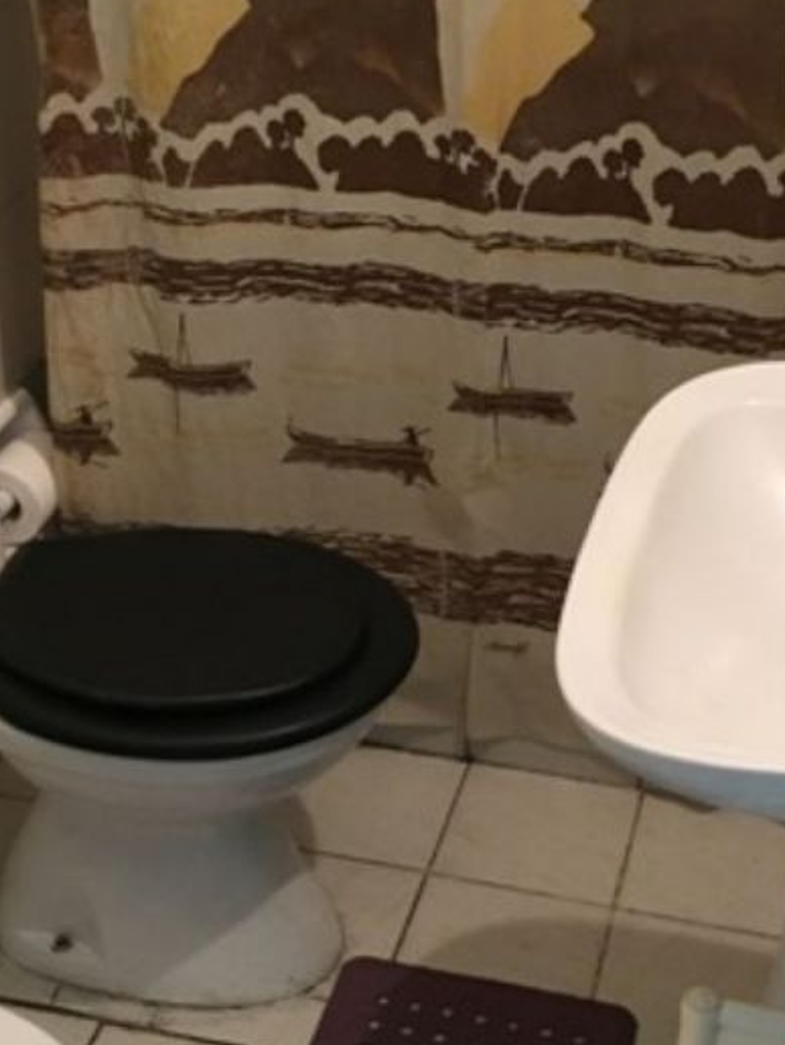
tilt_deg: -28.4
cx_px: 452
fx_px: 1812
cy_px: 477
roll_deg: -1.8
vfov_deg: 32.1
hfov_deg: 24.4
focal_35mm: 60
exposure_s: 1/20
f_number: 2.2
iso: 200
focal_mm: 4.15
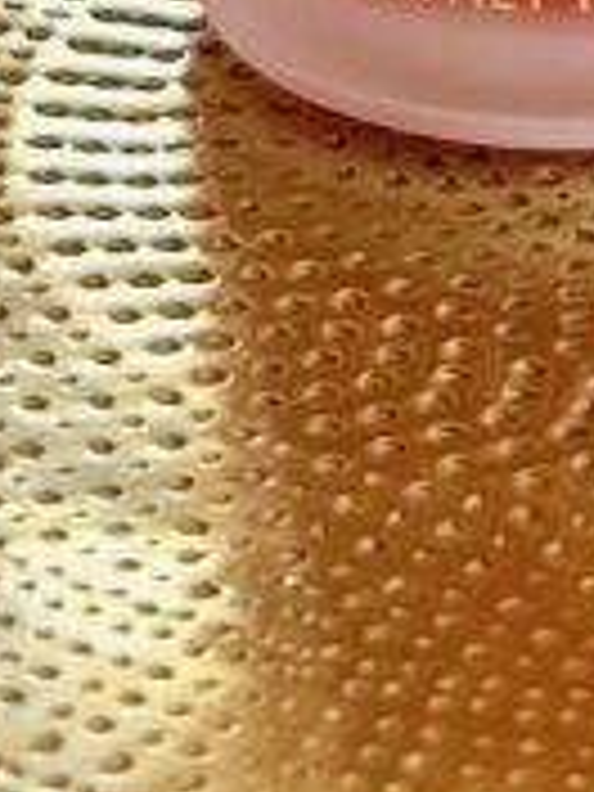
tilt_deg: -11.9
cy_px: -1382
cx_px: 657
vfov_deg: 6.6
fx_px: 6406
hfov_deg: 5.3
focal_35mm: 280
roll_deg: +0.6
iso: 50
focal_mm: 6.76
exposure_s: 1/195
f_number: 1.78
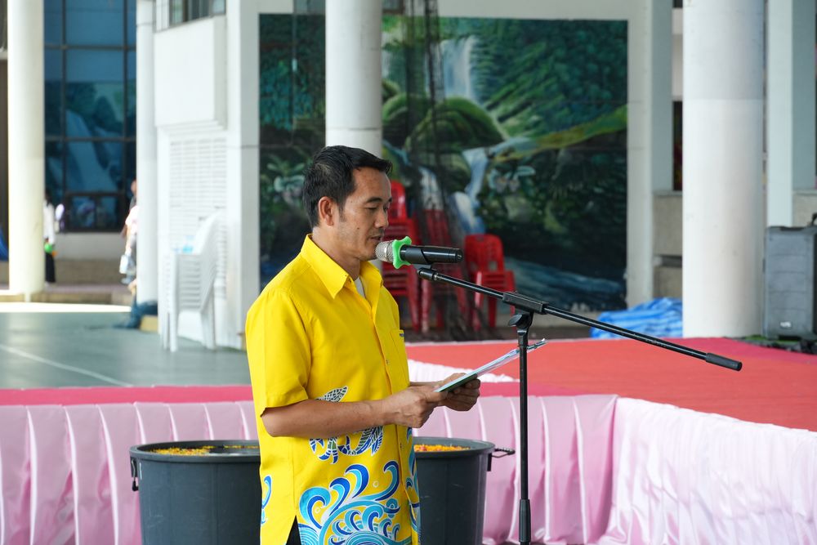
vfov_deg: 12.2
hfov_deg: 18.2
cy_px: 272
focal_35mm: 112
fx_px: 2553
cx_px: 408
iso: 1000
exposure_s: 1/160
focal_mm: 75
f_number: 5.6
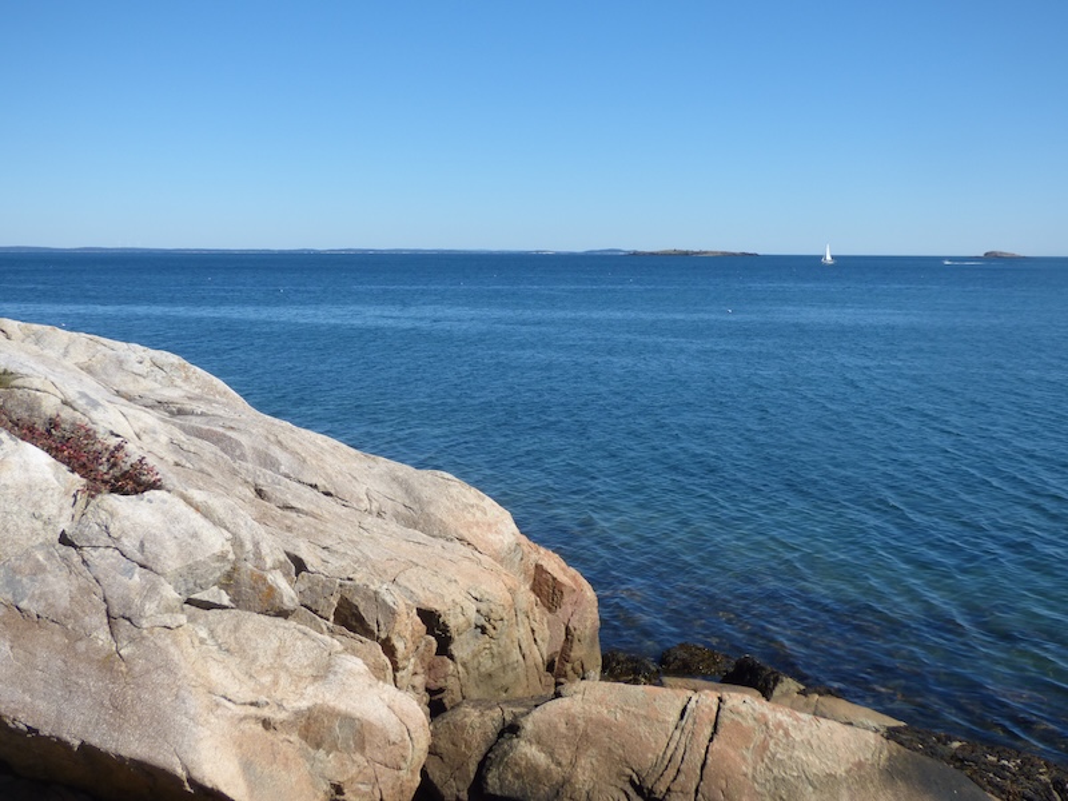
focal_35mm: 39
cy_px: 400
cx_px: 534
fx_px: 1203
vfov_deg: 36.8
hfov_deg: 47.9
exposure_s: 1/1300
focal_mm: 6.8
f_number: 3.5
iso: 100
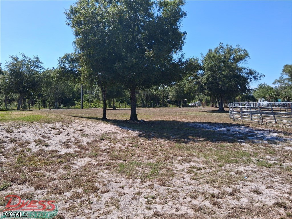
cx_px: 146
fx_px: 219
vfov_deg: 53.1
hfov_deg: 67.3
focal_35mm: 26
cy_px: 110
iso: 25
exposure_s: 1/640
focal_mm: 3.98
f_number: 1.8
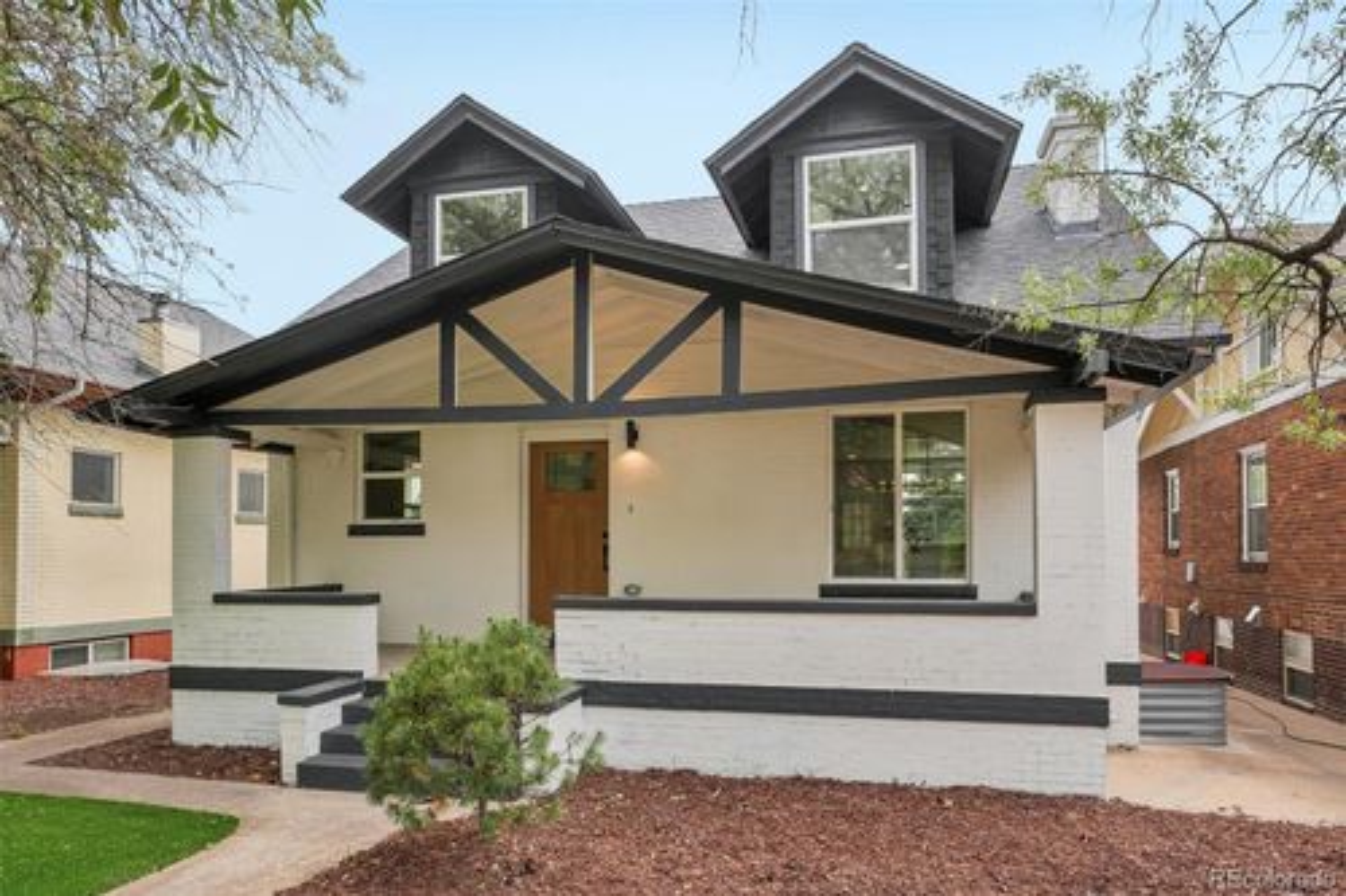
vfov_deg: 56.1
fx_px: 841
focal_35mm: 22
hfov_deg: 77.3
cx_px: 673
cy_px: 448
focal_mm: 15
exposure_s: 1/200
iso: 100
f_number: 8
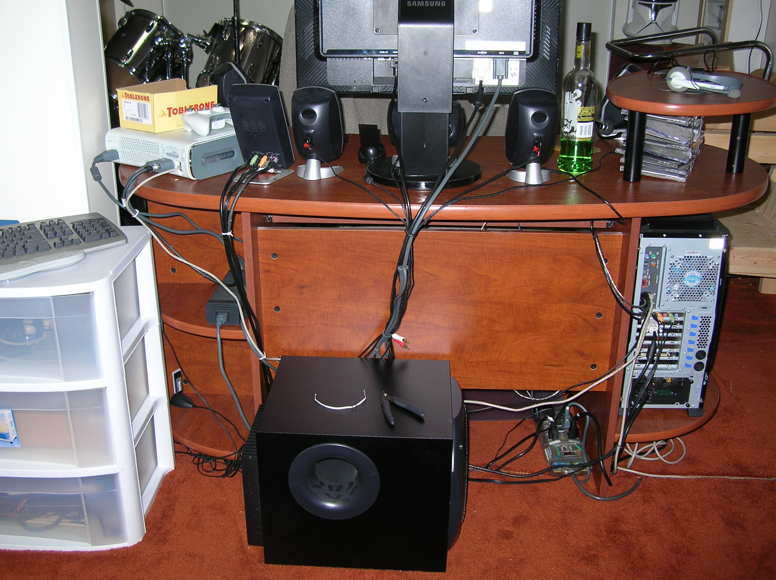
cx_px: 388
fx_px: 806
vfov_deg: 39.6
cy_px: 290
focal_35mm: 36
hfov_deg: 51.4
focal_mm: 6
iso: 50
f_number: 2.7
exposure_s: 1/60.1
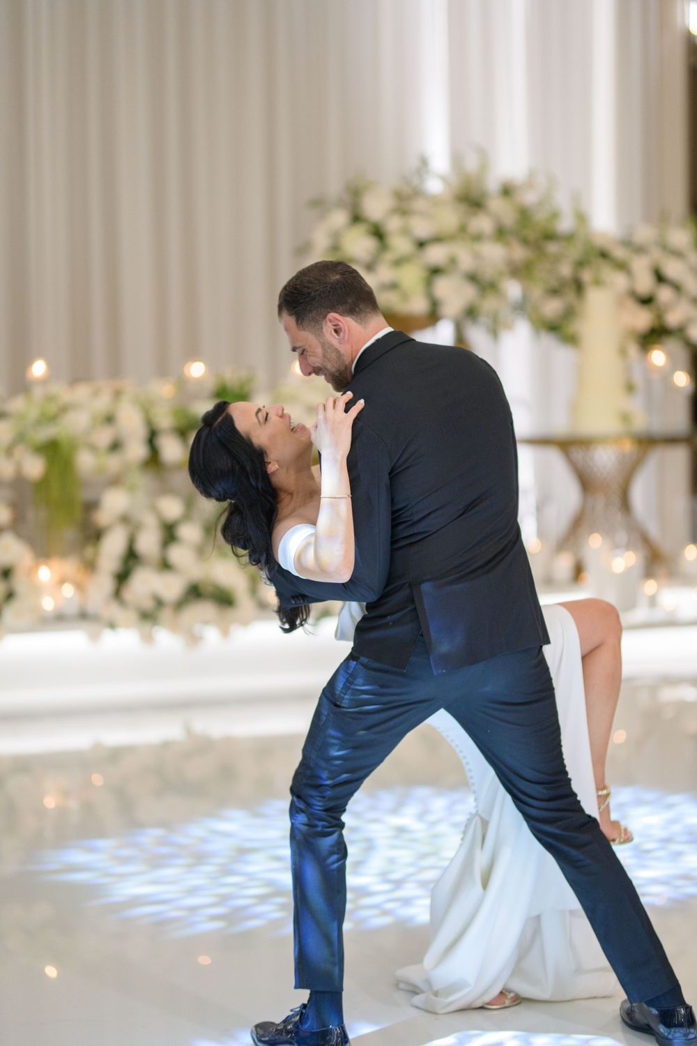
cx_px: 348
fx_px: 2468
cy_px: 523
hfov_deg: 16.1
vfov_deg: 23.9
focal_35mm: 85
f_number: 1.4
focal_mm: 85
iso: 1000
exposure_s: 1/200
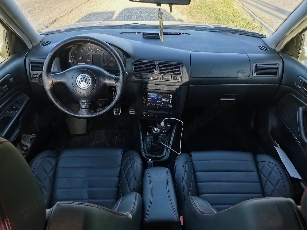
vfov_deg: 51.4
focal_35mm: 27
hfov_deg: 65.3
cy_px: 115
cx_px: 154
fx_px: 239
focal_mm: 5.56
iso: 50
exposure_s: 1/110
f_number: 1.6
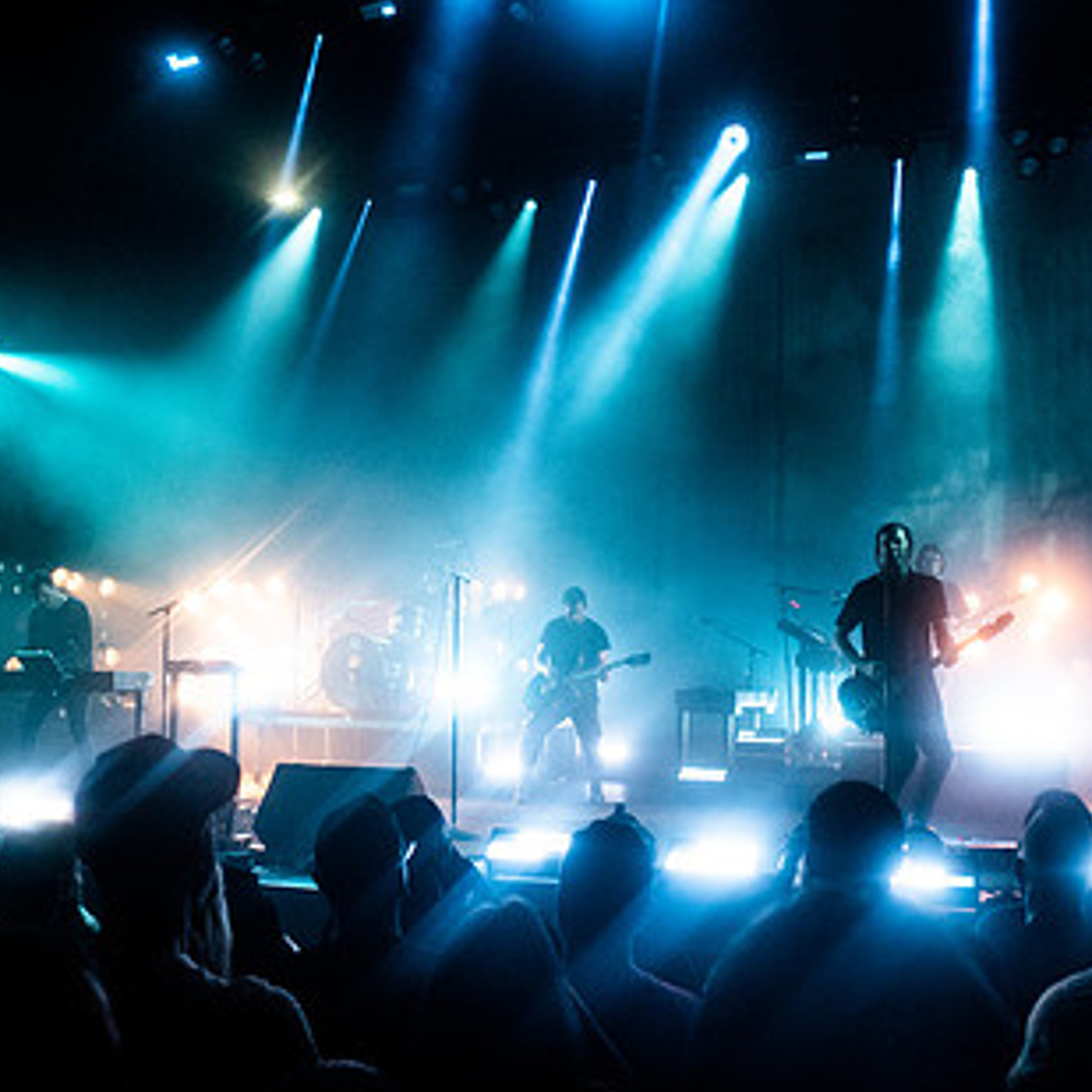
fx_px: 1392
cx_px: 503
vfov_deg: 42.8
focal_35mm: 39
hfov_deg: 42.8
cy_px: 609
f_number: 4
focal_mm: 20
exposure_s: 1/1250
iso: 3200
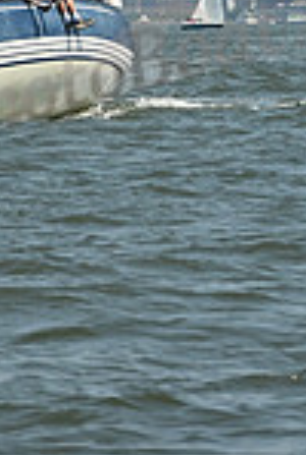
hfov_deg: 2.9
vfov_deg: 4.3
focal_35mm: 474
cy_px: -360
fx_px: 6015
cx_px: -225
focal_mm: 122
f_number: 10
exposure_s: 1/1250
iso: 320
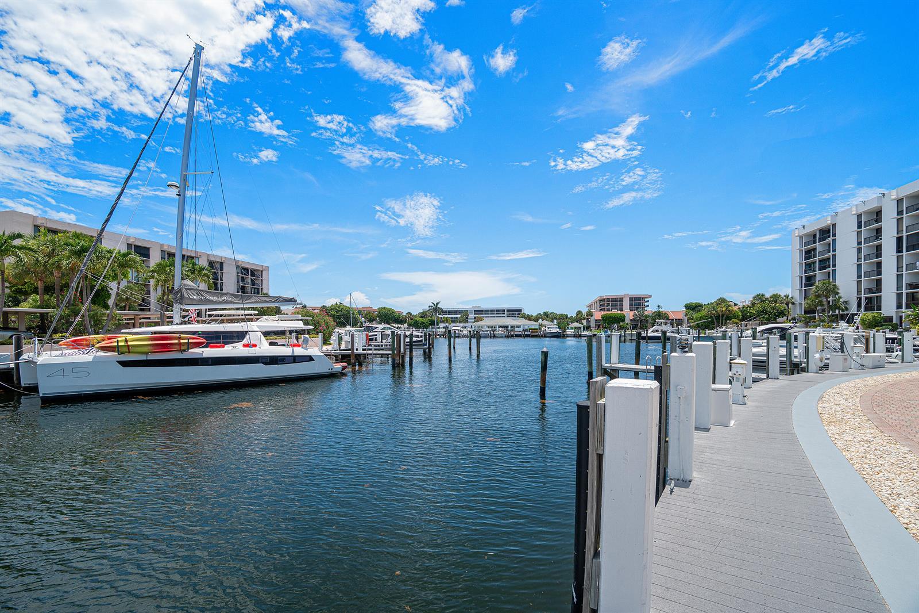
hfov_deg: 100.4
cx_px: 460
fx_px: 383
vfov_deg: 77.3
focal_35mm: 15
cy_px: 306
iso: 160
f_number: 8
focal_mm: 10
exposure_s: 1/500
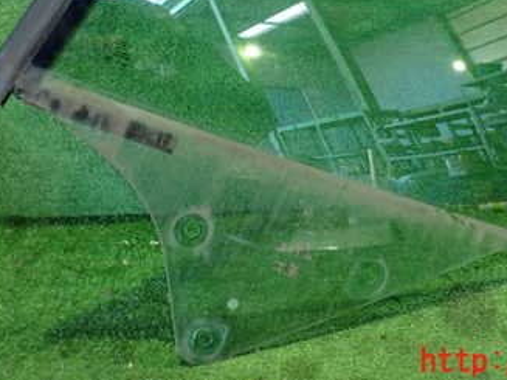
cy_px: 33
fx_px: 805
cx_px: 305
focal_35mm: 55
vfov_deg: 25.6
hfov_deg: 34.8
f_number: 2.3
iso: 640
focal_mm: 5.4
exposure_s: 1/30
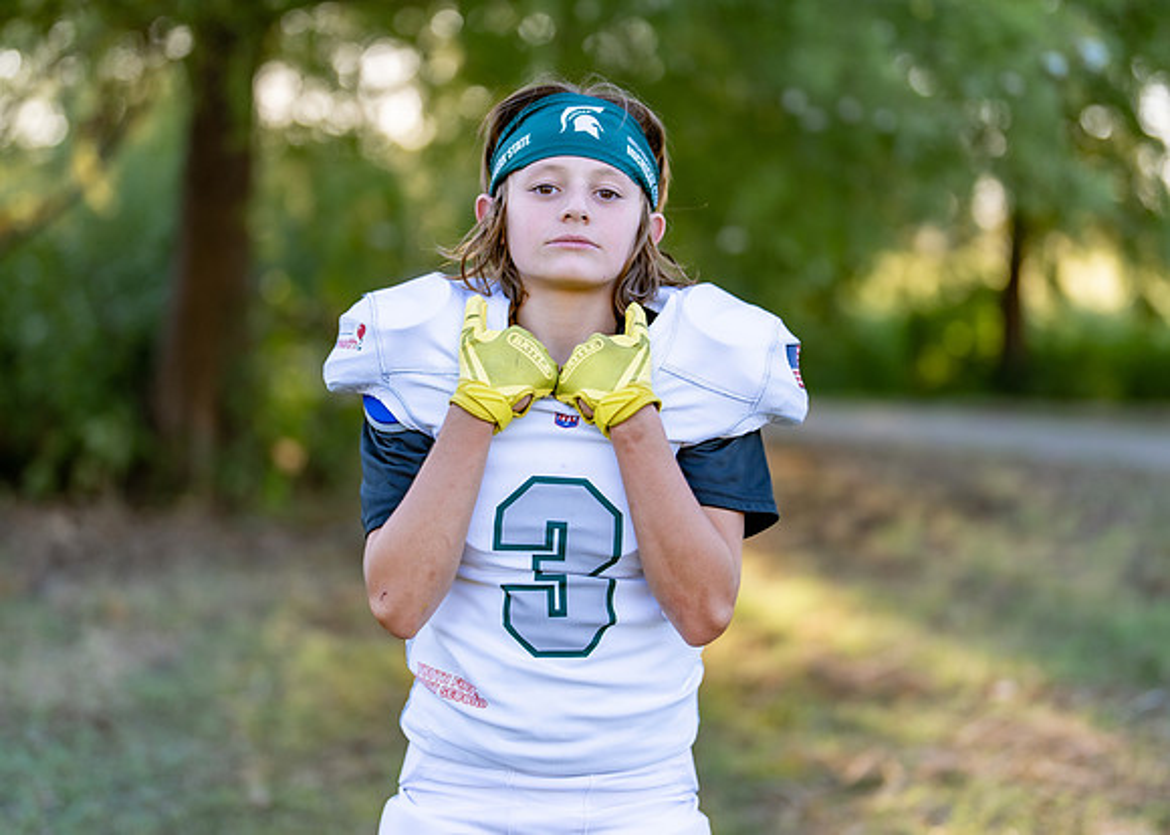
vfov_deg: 23.5
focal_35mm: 60
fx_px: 2003
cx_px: 570
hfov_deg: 32.6
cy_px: 372
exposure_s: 1/1000
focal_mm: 50
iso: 100
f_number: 1.2
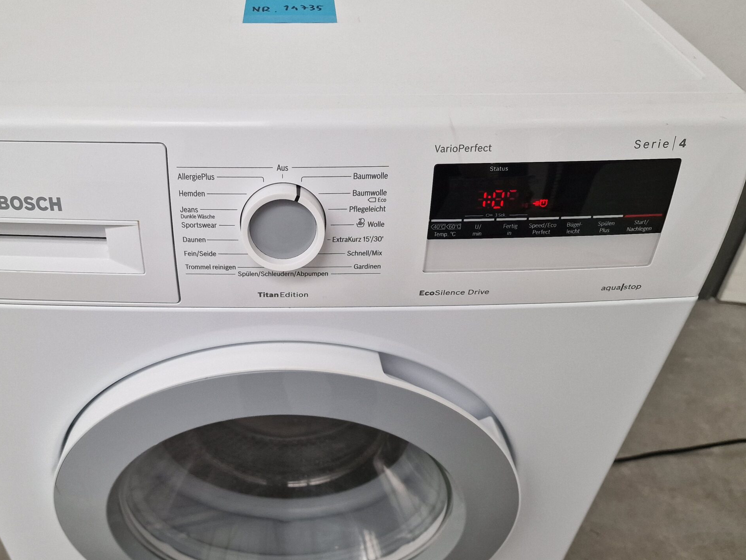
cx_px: 279
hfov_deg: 57.6
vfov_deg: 45.5
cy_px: 281
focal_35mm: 31
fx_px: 668
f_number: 1.8
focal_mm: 6.4
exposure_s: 1/180
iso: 160
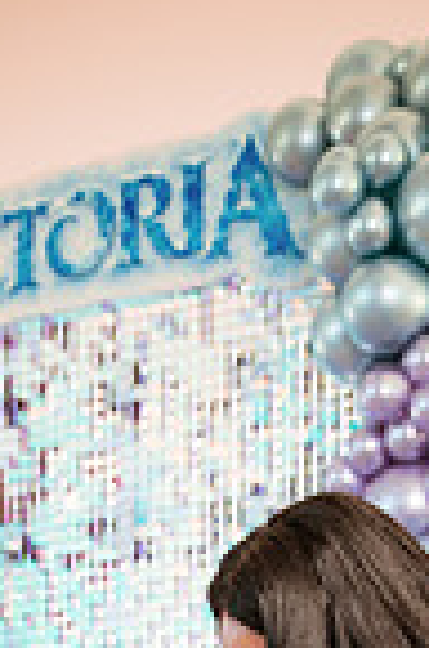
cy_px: 952
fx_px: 1509
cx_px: 165
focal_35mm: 84
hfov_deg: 16.2
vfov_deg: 20.9
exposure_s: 1/400
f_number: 2.8
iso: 800
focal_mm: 27
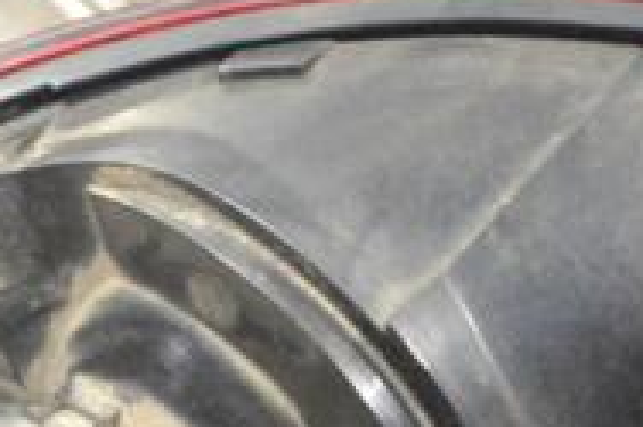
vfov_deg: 5.7
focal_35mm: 240
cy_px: 468
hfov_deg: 8.6
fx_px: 4283
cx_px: 287
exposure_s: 1/160
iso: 3200
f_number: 6.3
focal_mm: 50
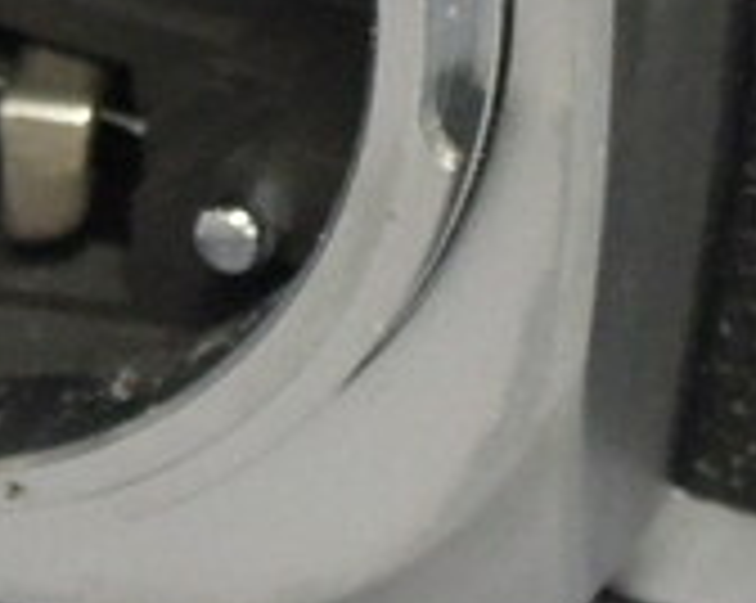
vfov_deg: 4.0
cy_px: -729
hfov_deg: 5.0
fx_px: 8582
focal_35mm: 384
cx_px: 18
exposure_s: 1/30
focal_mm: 9.9
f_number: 4
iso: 400
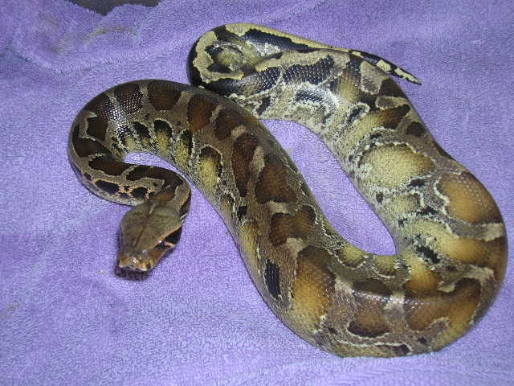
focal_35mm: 46
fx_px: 683
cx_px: 257
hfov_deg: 41.2
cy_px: 193
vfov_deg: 31.5
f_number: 3.2
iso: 50
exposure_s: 1/60.1
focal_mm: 7.7
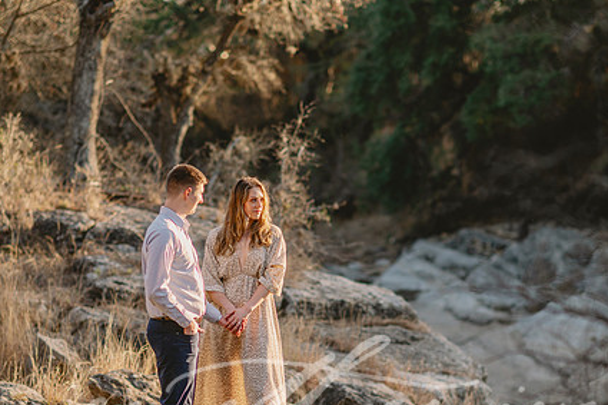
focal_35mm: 116
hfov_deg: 17.6
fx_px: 1958
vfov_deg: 11.8
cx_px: 308
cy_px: 255
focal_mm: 85
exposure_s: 1/2000
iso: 100
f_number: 2
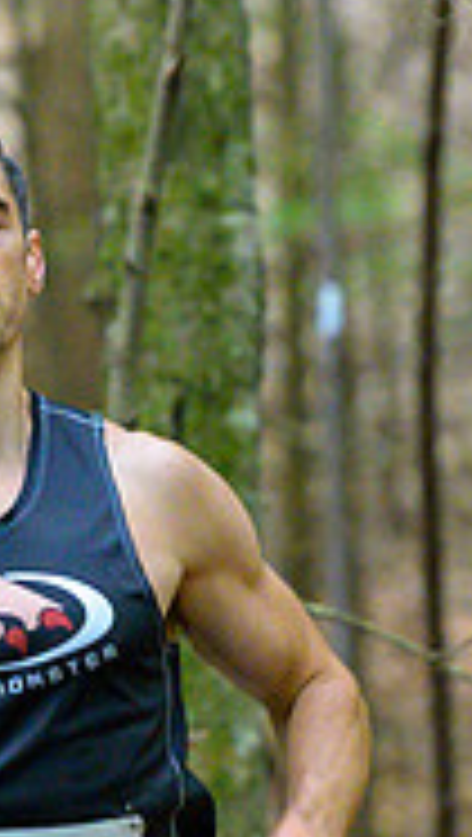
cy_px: 498
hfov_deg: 1.6
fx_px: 16553
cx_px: 366
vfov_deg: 2.9
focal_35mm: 746
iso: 8000
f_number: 4
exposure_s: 1/320
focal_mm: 190
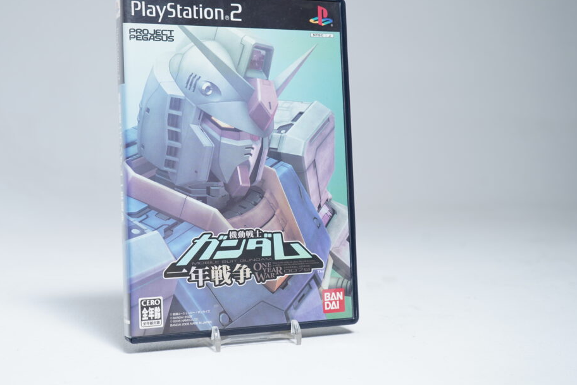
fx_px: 801
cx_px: 236
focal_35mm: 50
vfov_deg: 27.0
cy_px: 163
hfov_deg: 39.5
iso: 160
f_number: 6.3
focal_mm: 38
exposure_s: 1/5
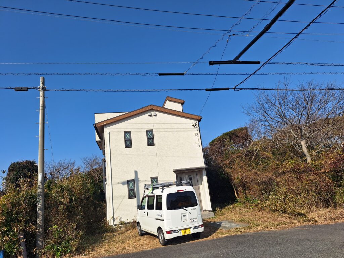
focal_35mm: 23
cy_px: 129
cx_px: 172
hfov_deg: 73.9
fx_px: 229
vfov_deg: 58.9
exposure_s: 1/3831
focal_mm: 5.54
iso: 40
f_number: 1.8
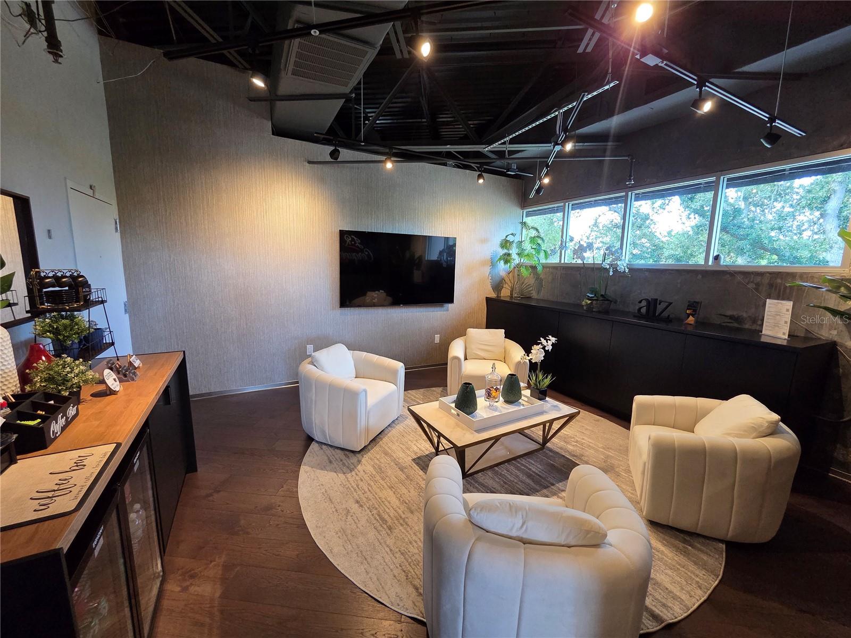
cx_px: 426
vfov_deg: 89.9
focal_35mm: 13
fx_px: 320
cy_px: 319
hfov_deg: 106.2
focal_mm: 2.2
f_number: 2.2
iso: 400
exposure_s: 1/60
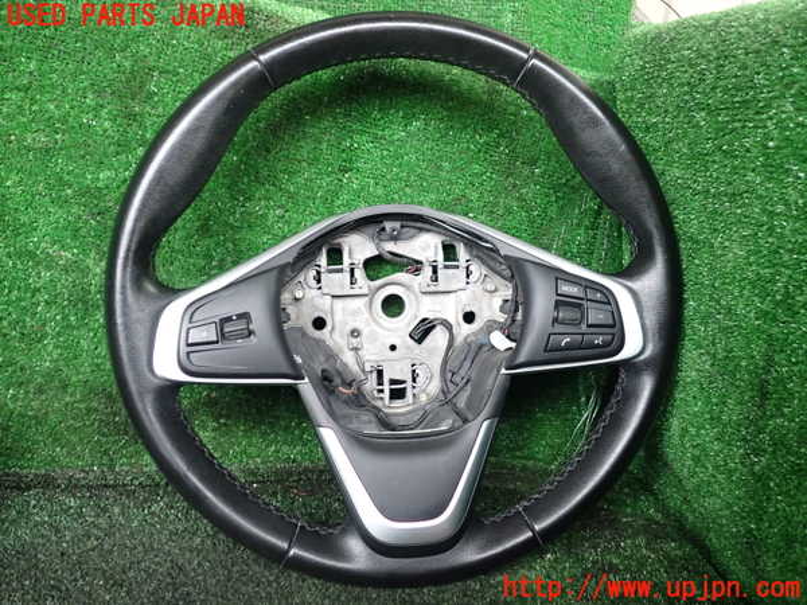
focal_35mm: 30
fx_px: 699
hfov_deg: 60.0
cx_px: 404
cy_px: 302
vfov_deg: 46.8
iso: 400
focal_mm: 5.4
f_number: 2.3
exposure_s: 1/30
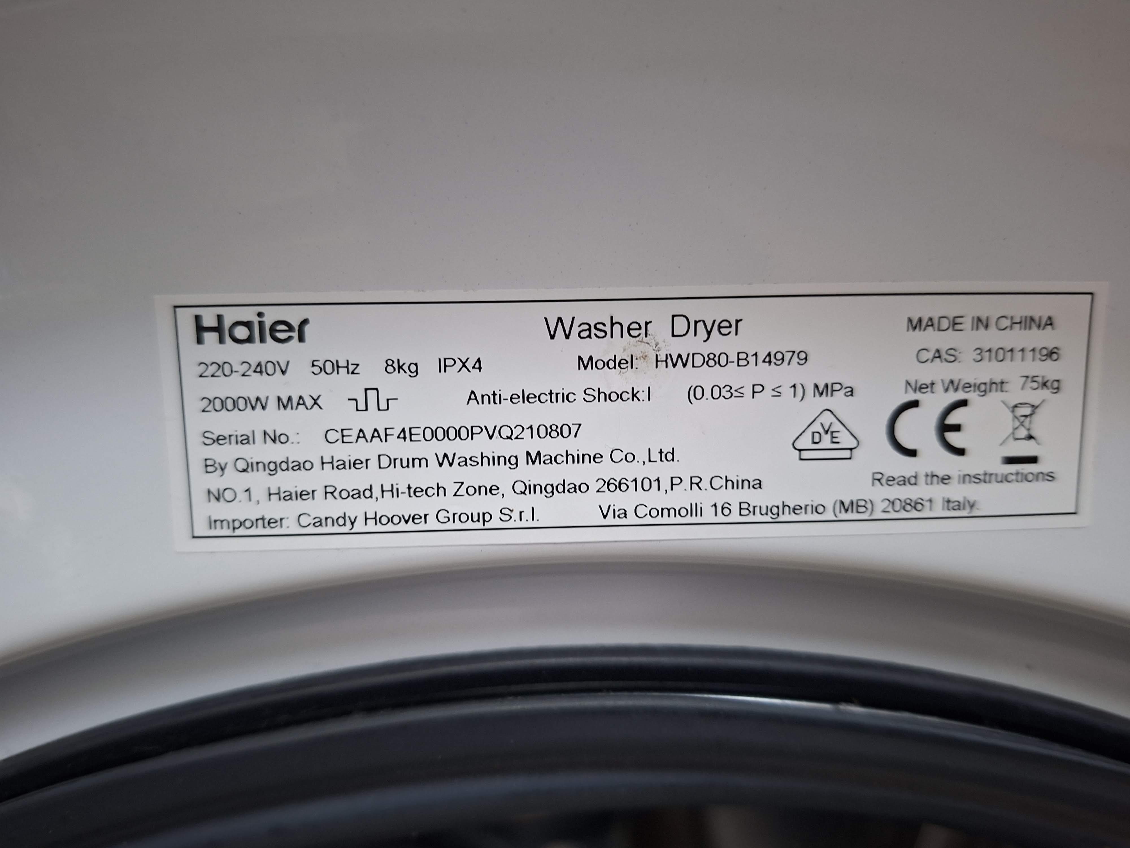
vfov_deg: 58.9
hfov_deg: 73.9
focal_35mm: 23
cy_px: 424
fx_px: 751
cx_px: 565
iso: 320
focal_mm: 5.54
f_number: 1.8
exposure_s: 1/50
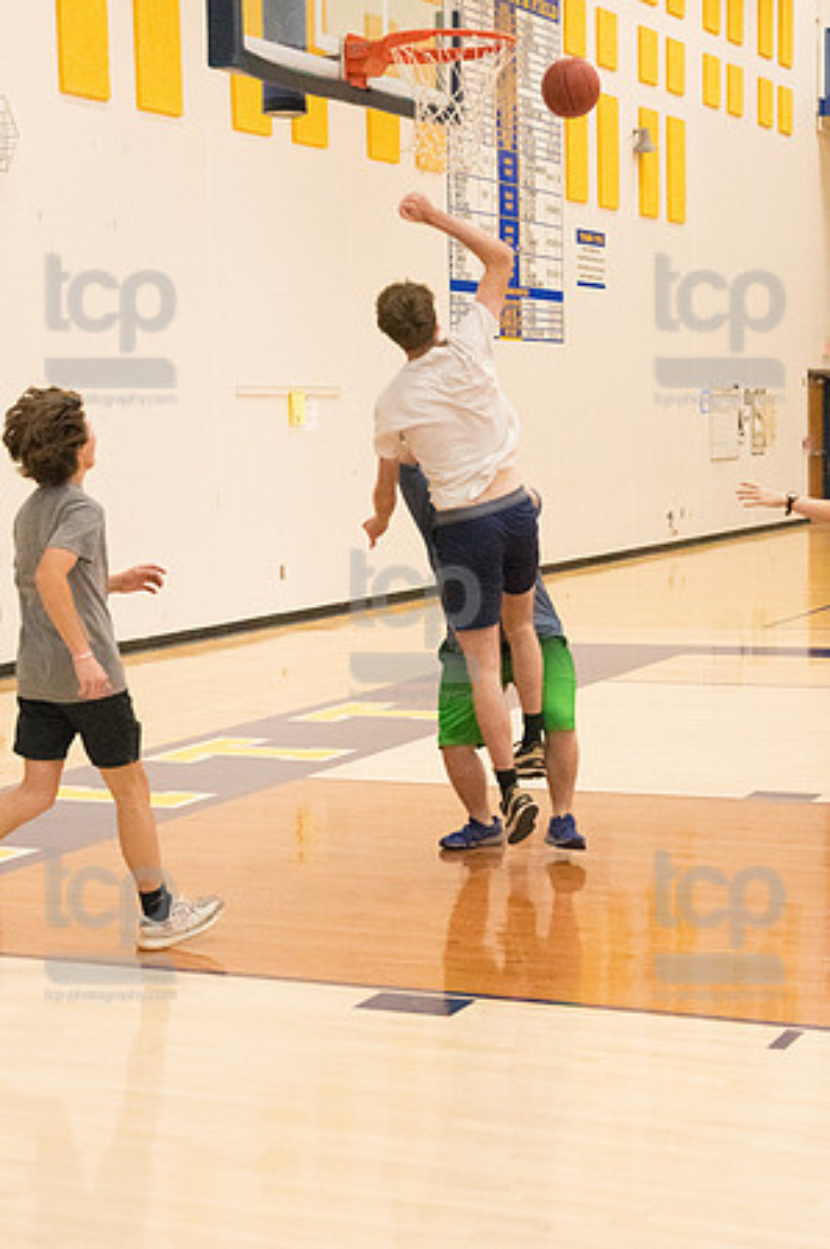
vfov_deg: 30.1
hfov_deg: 20.3
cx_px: 415
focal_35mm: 67
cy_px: 624
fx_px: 2322
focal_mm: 45
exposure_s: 1/400
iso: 10000
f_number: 5.6
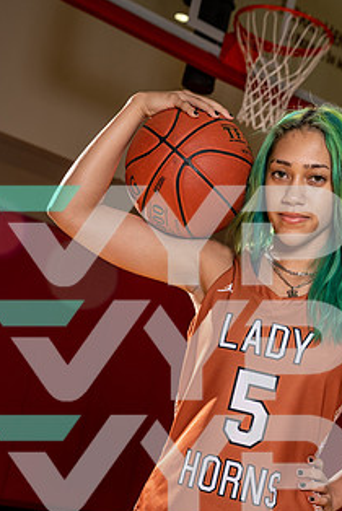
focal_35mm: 73
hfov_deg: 18.7
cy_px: 352
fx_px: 1038
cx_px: 226
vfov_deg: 27.5
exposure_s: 1/250
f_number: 5.6
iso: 800
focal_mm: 51
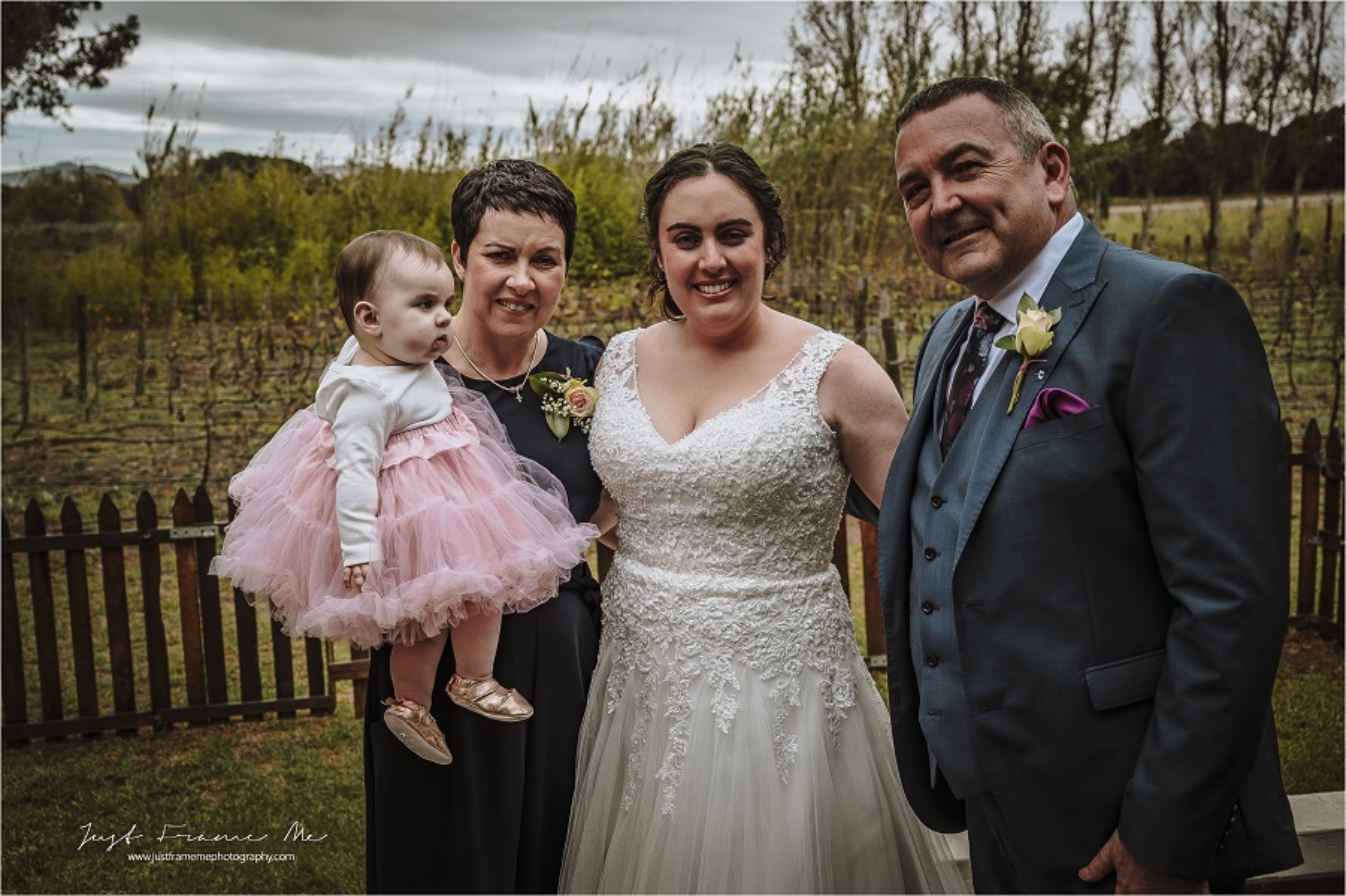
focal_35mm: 41
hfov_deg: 47.4
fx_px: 1532
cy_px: 448
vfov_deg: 32.6
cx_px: 673
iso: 100
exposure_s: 1/125
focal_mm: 41
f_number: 5.6
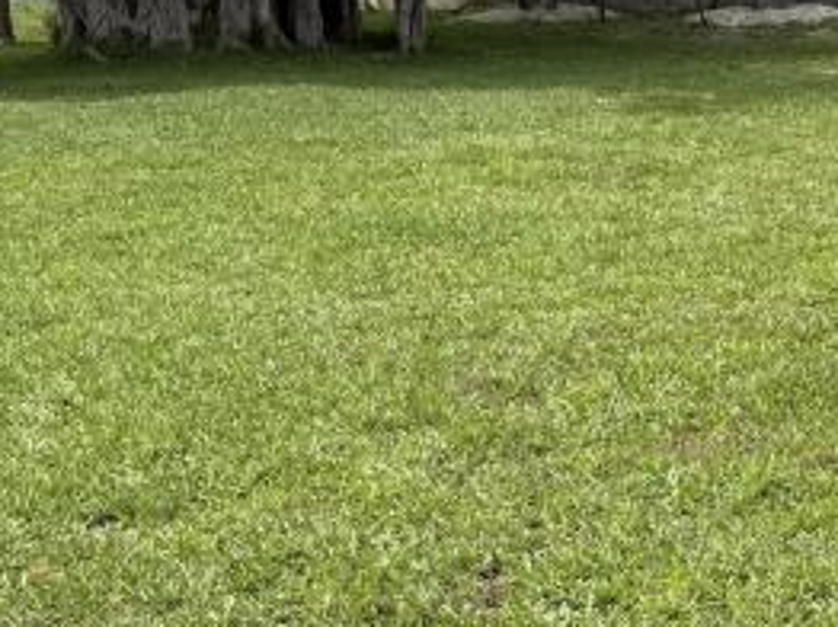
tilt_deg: -10.5
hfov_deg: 20.8
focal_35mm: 88
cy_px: 317
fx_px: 2128
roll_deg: +0.4
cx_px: 1001
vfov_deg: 16.8
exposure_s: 1/3759
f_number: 1.78
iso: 80
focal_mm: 6.76
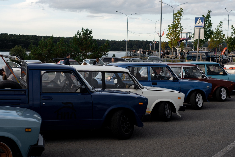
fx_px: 483
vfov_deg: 18.4
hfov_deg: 27.3
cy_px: 91
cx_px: 132
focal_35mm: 74
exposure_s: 1/1000
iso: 100
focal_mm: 35
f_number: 3.2
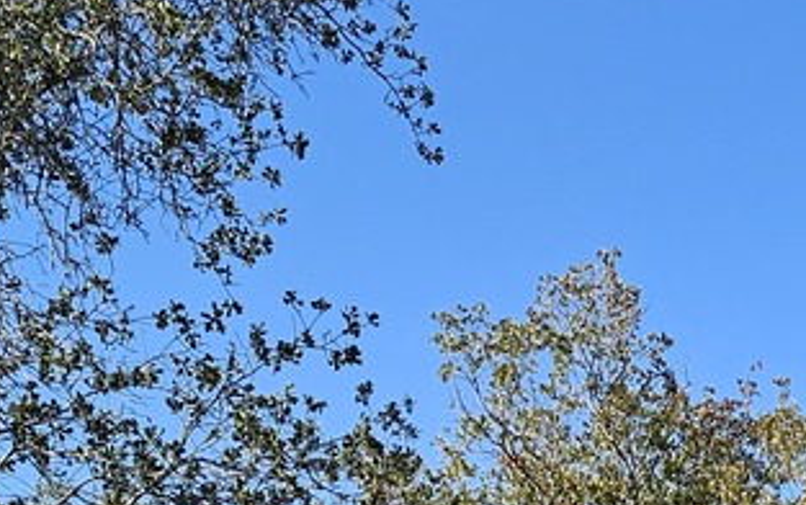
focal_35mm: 112
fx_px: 2462
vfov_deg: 10.5
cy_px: 1085
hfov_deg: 18.2
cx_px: 749
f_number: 1.8
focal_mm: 5.4
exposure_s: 1/1176
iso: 25
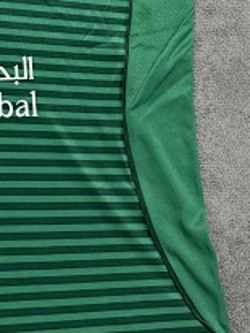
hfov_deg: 15.3
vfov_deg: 20.0
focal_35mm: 93
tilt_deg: -76.2
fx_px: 894
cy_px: -47
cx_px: -58
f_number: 1.78
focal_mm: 6.76
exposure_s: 1/50
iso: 250
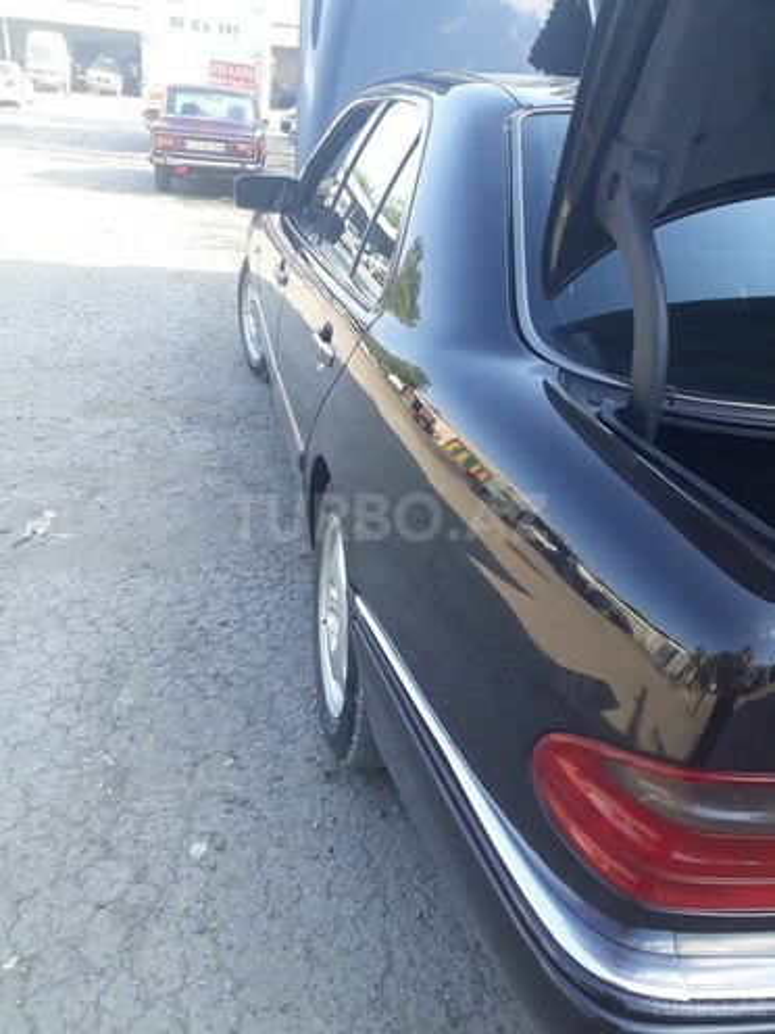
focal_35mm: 27
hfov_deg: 51.4
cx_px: 388
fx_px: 806
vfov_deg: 65.3
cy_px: 517
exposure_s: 1/139
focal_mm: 3.6
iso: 40
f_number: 1.9
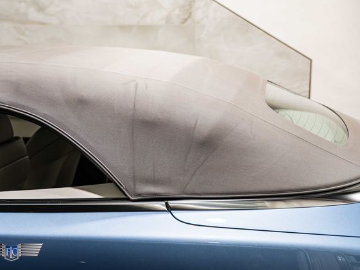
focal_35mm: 45
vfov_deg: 32.2
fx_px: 468
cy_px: 136
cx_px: 169
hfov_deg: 42.1
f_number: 4
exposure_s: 1/60
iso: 1600
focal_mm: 41
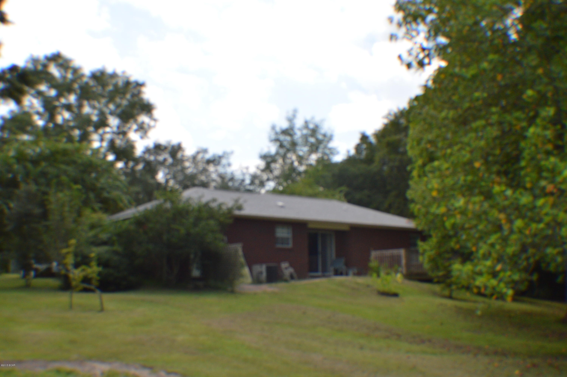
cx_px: 284
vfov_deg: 29.8
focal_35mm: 45
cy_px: 188
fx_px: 708
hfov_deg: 43.6
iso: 400
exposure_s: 1/1250
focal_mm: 30
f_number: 4.8
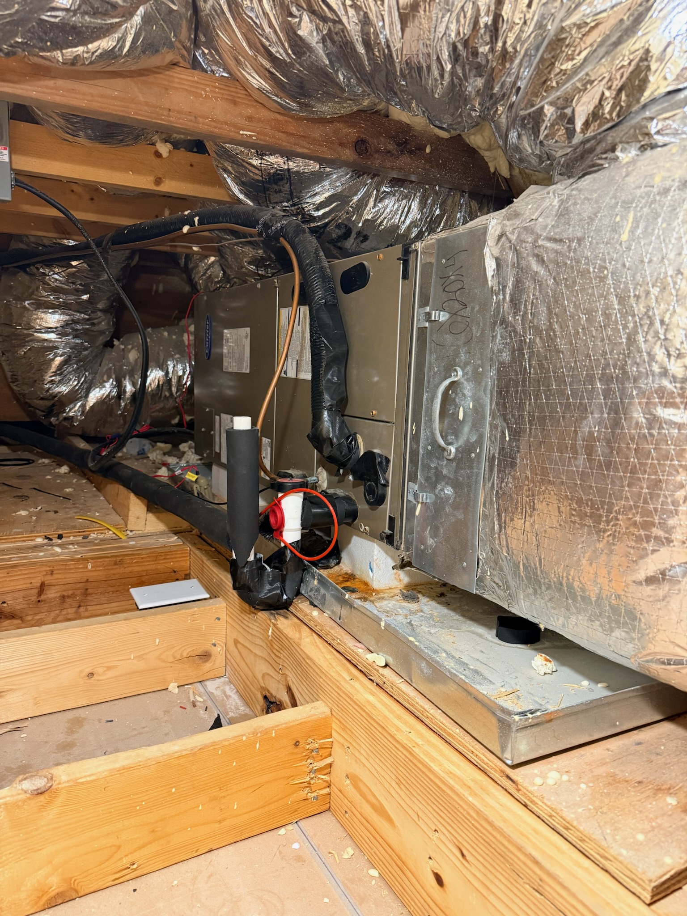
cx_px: 344
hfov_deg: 56.8
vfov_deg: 71.6
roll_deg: -1.9
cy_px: 458
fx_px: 635
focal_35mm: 24
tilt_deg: -8.3
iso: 320
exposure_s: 1/60
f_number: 1.78
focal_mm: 6.76
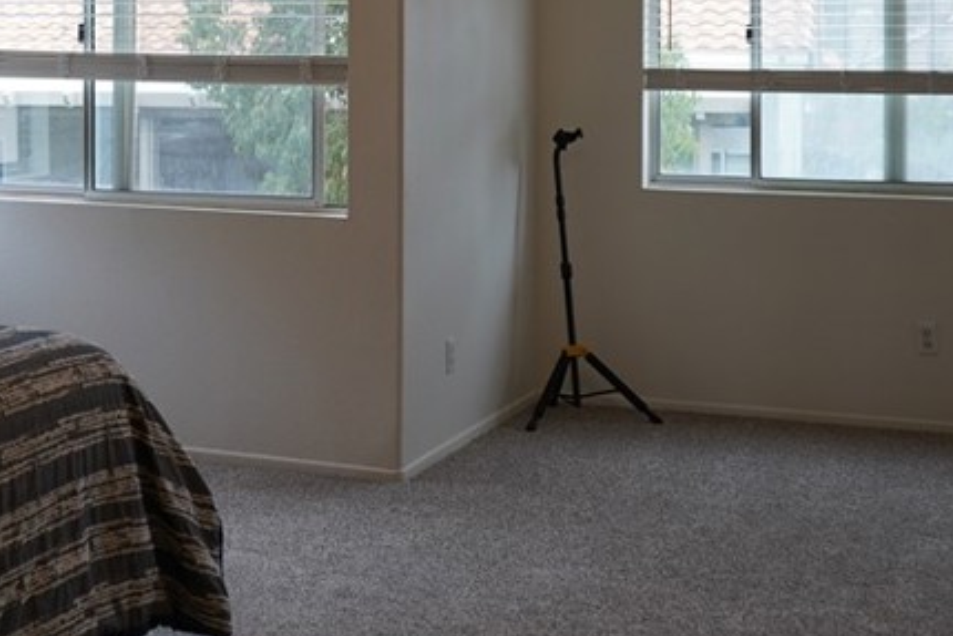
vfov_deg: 19.3
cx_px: 264
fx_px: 1827
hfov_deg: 28.9
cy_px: 43
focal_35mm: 69
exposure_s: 1/160
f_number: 4
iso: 500
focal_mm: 29
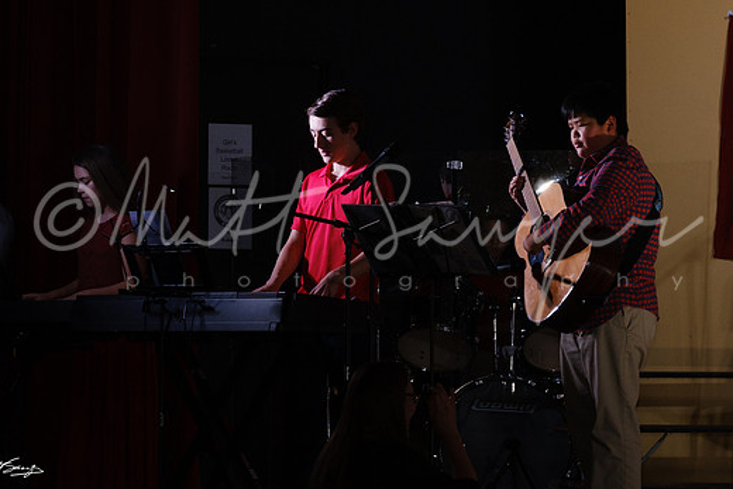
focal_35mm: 176
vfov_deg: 7.8
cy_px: 146
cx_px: 244
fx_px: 3584
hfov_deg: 11.7
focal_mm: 80.4
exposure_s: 1/125
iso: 1600
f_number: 5.6
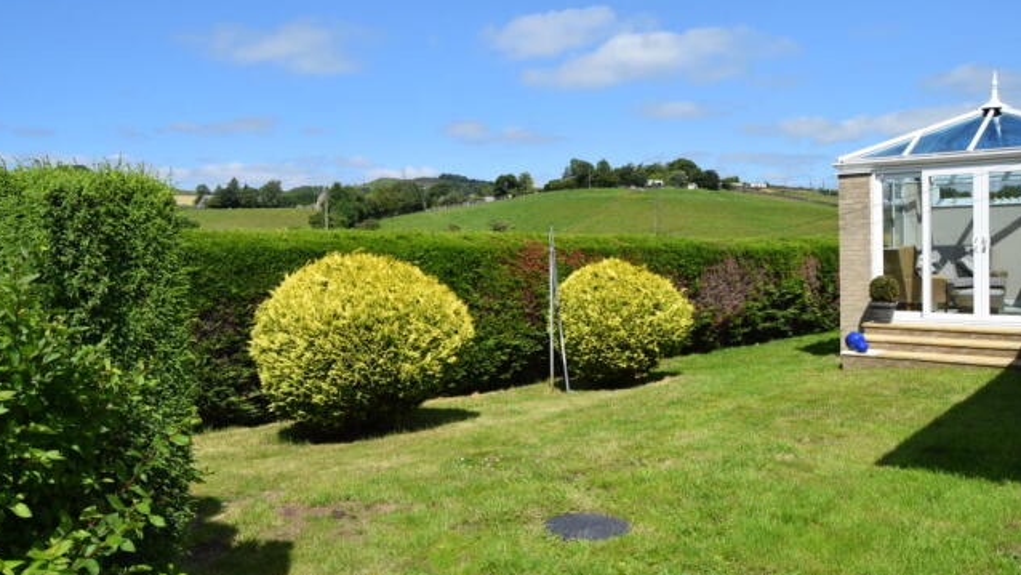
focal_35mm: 29
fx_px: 785
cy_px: 257
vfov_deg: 40.1
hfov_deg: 66.1
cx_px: 501
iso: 200
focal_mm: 18
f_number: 10
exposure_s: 1/400
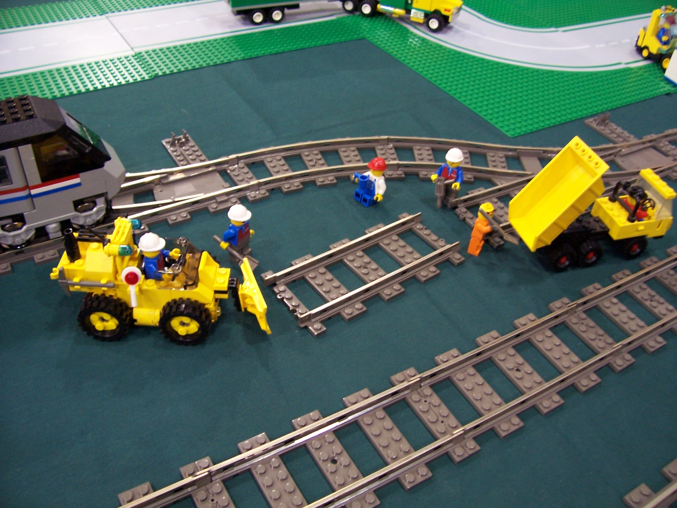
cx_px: 338
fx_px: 665
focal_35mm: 34
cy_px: 254
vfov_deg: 41.8
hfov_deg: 54.0
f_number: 2.7
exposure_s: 1/8
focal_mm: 5.6
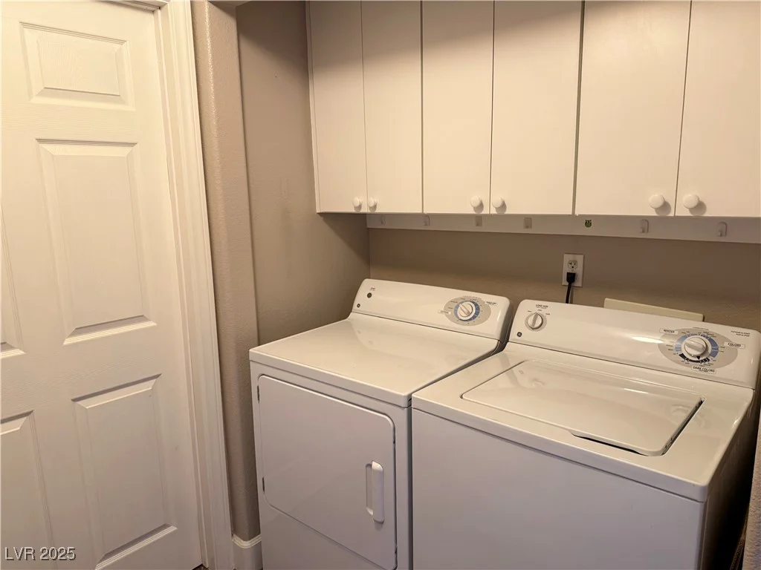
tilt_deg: -10.7
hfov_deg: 71.6
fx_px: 528
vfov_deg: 56.8
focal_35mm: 24
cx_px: 380
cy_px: 285
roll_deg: +1.5
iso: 200
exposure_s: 1/60
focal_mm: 6.76
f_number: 1.78
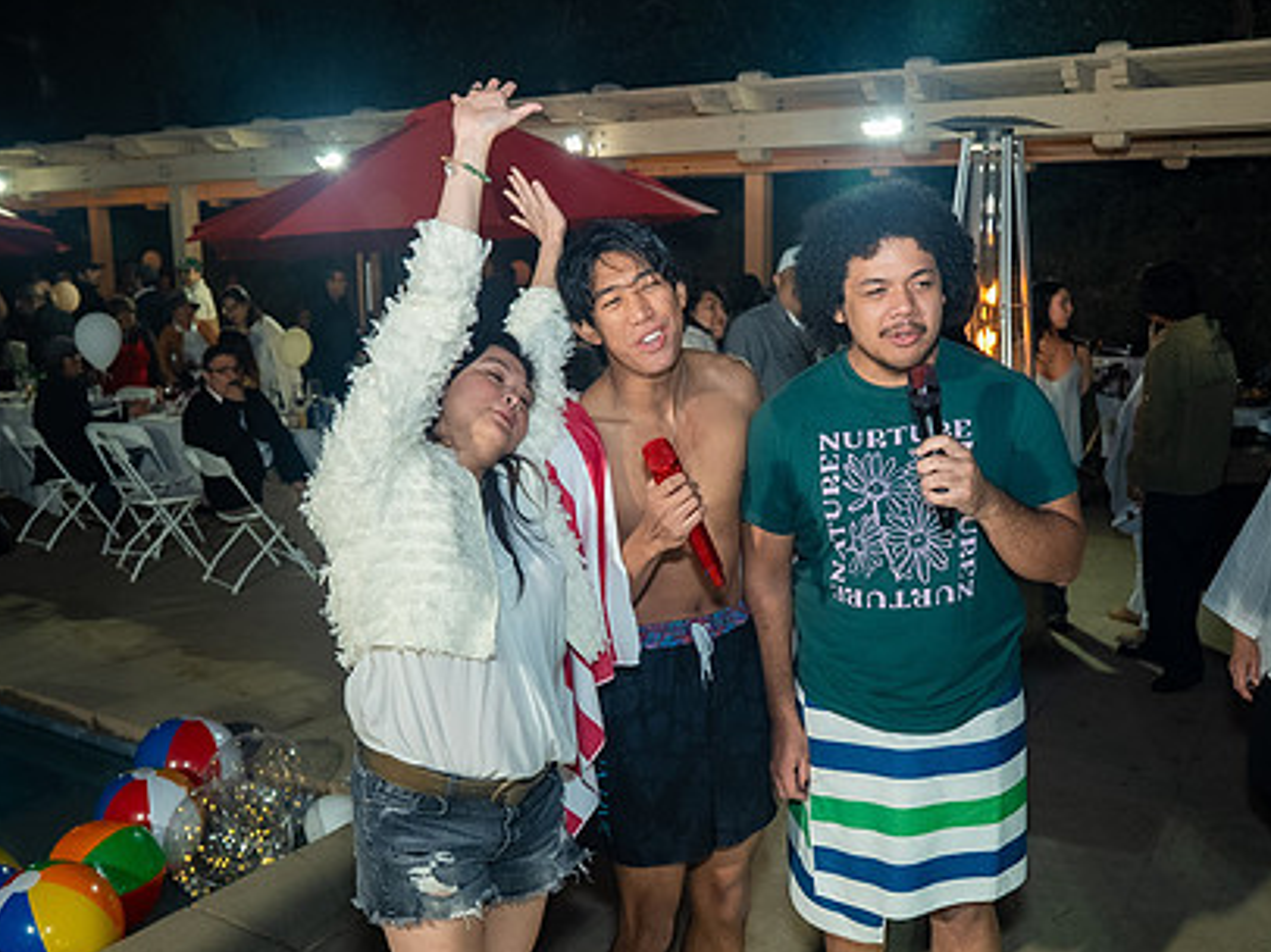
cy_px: 515
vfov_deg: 42.9
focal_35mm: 33
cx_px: 682
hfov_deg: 55.3
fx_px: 1211
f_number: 2.8
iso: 1000
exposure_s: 1/160
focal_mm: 24
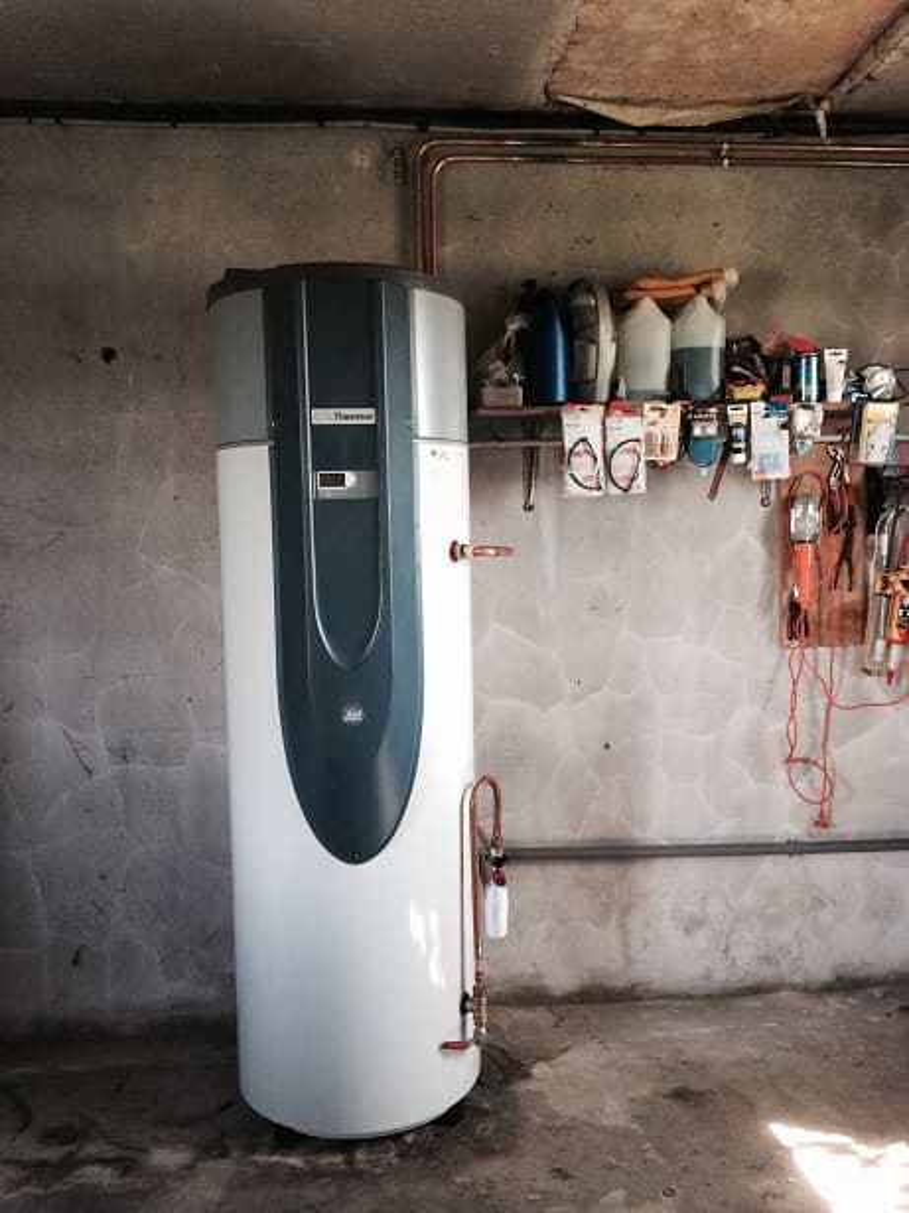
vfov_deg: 60.0
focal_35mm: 30
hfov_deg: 46.8
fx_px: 1051
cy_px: 606
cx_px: 454
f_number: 2.2
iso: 64
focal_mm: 4.12
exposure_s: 1/30
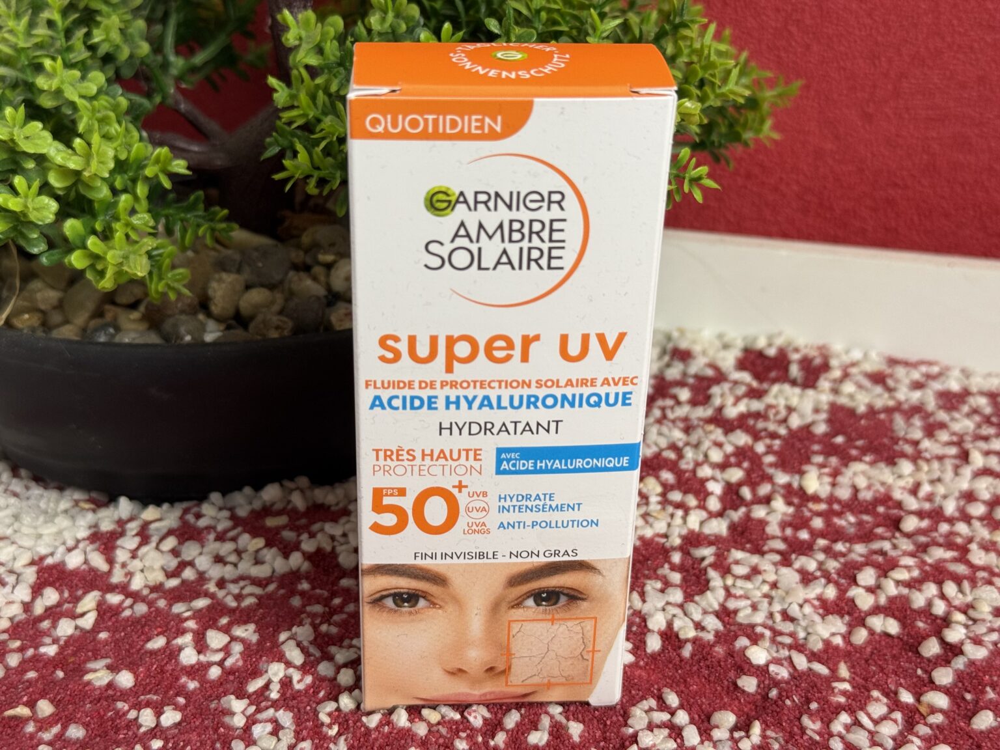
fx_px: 1387
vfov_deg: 30.3
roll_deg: +0.3
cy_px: 375
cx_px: 500
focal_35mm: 48
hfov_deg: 39.7
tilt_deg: -27.6
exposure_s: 1/50
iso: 50
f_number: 1.78
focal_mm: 6.76
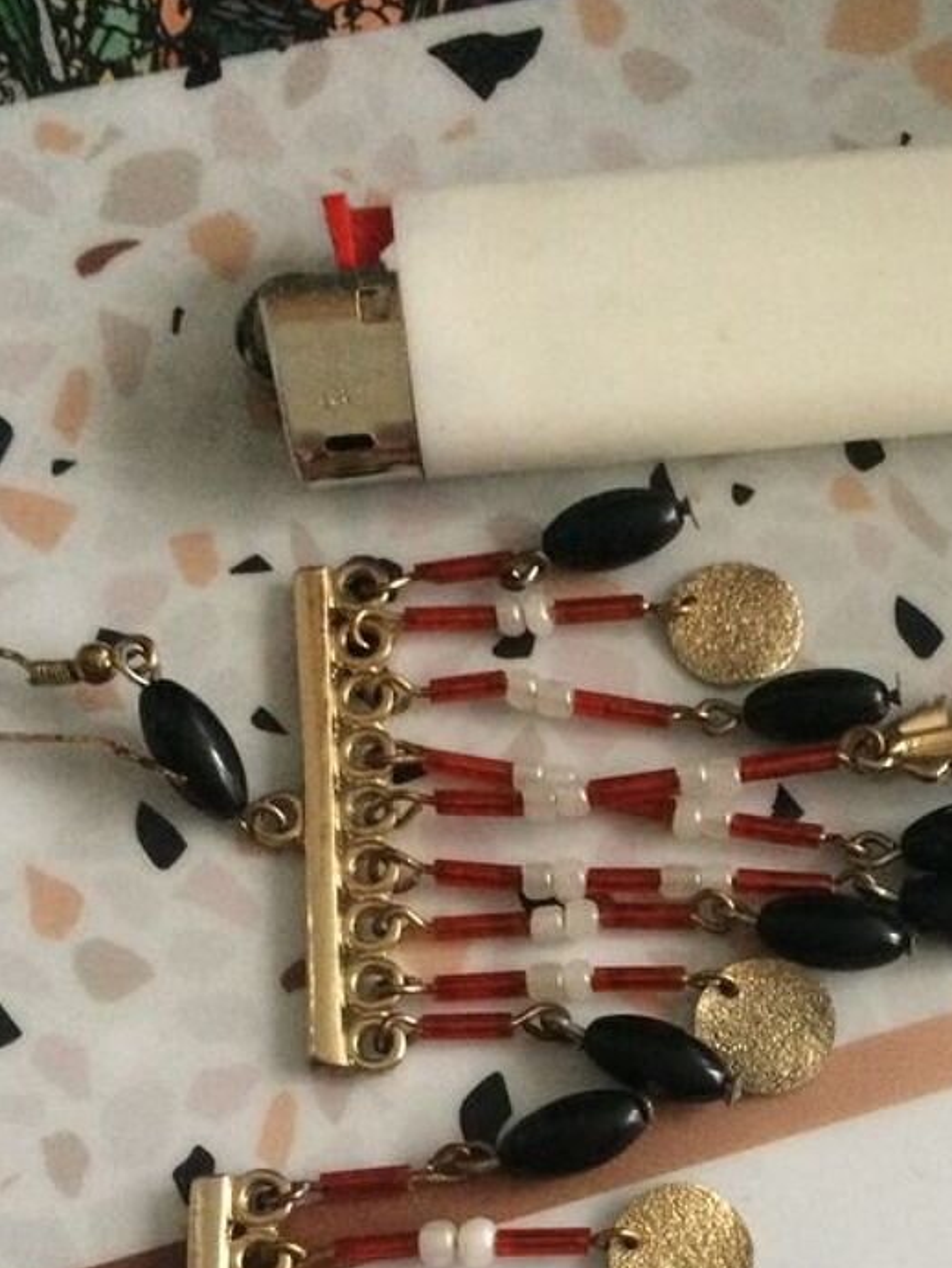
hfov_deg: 25.5
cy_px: 1159
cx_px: 798
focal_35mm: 56
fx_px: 2052
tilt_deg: -77.6
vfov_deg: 32.5
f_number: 2.2
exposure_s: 1/25
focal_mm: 4.15
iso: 250
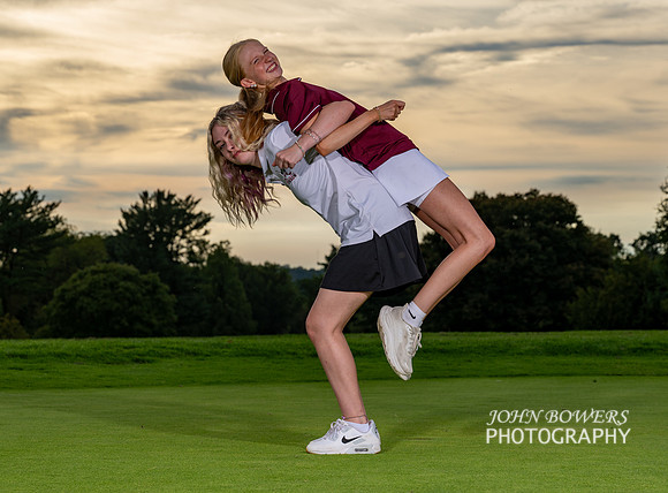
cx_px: 277
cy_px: 225
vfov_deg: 14.1
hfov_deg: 19.0
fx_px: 1990
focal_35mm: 104
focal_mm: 70
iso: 80
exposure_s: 1/400
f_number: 6.3
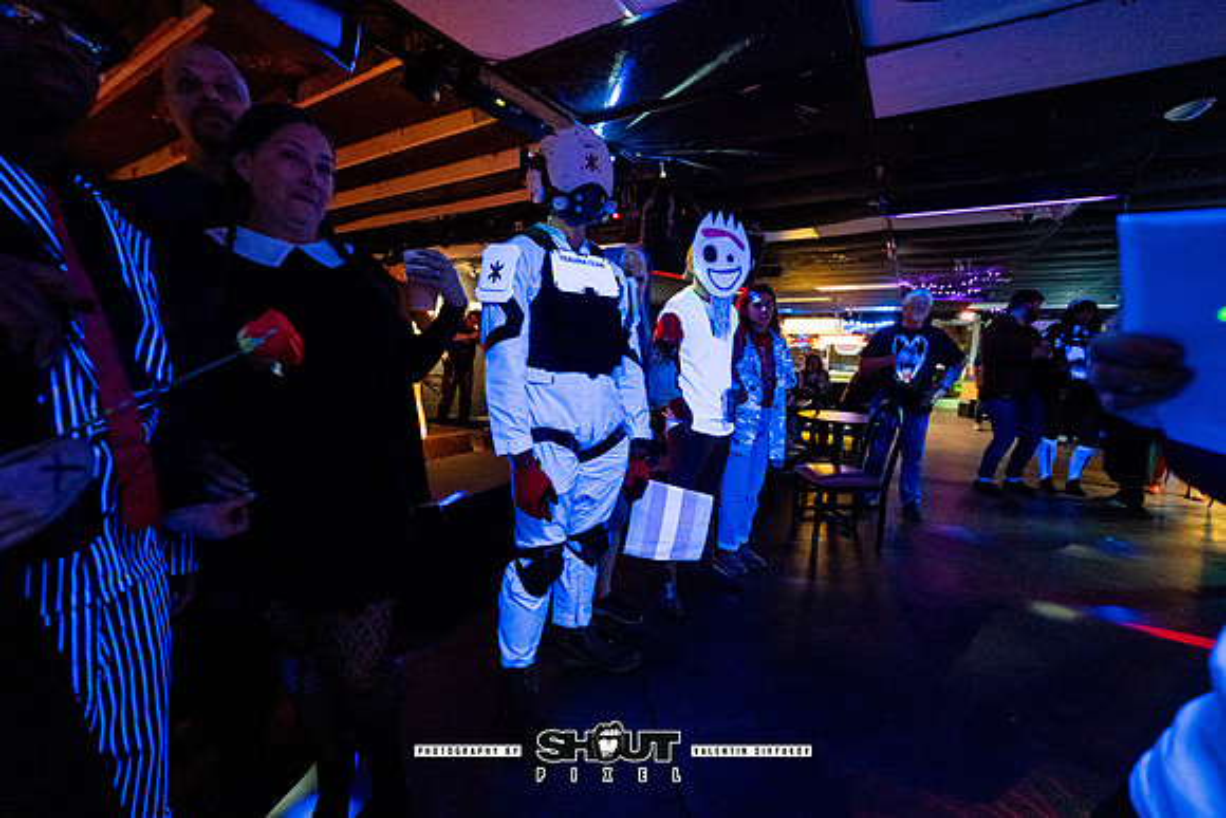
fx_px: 477
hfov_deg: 104.2
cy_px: 409
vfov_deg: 81.2
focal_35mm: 14
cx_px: 613
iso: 3200
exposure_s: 1/160
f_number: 2.8
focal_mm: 14
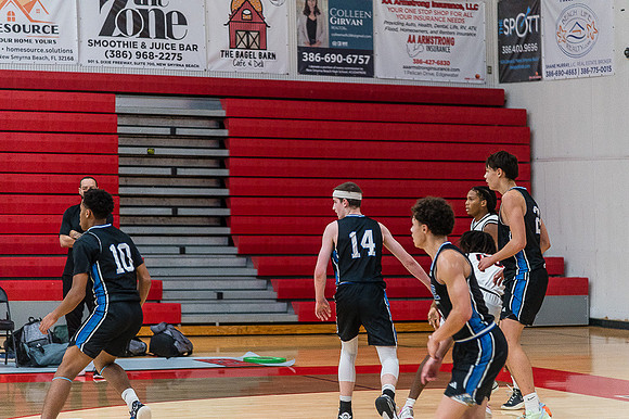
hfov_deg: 17.1
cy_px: 210
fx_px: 2095
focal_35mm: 120
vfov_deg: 11.4
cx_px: 314
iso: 5000
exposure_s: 1/320
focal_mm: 120
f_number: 4
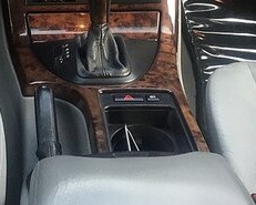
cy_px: -27
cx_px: 68
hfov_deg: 23.3
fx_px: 614
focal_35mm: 81
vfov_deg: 18.2
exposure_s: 1/33
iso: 40
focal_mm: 4.15
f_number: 2.2
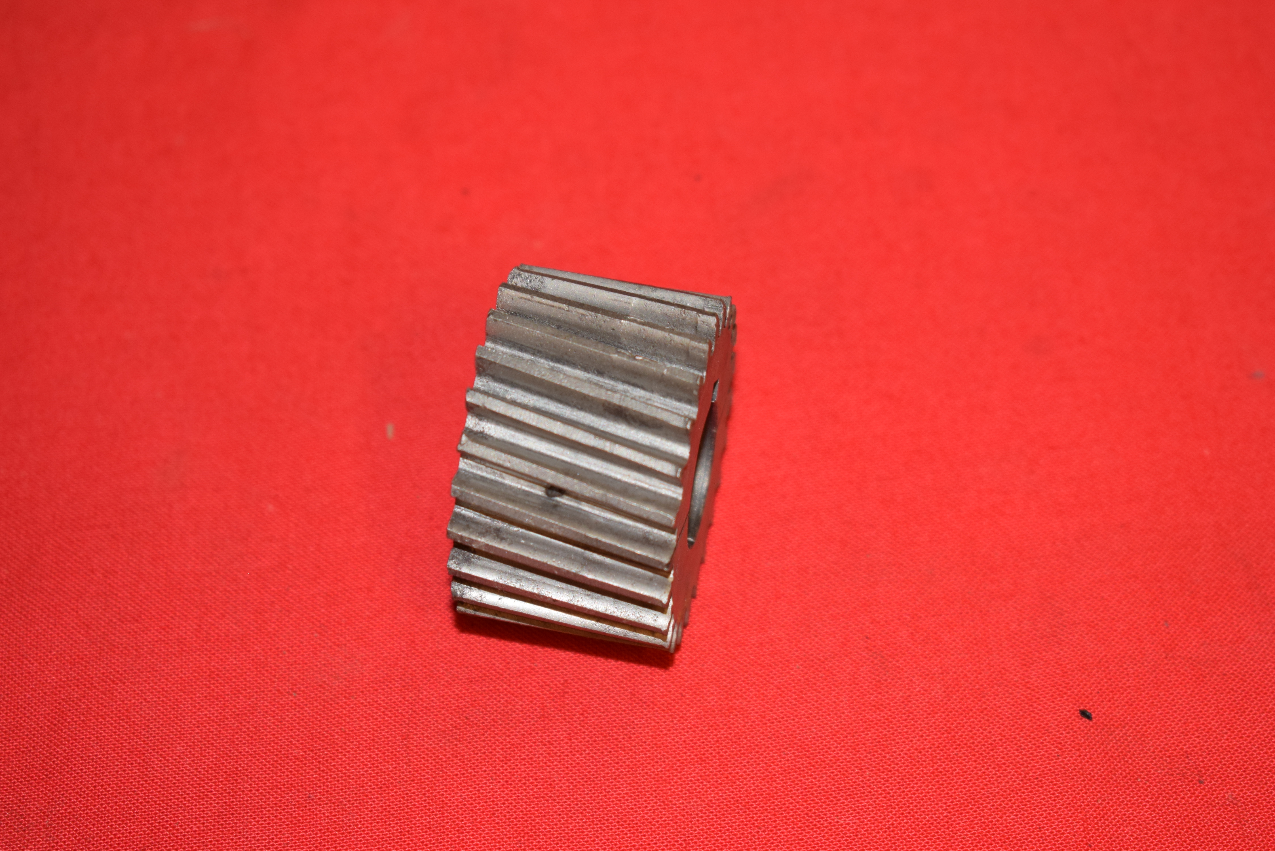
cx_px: 638
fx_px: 2922
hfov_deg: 24.6
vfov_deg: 16.6
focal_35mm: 82
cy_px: 426
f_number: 5.6
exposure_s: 1/60
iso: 640
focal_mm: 55
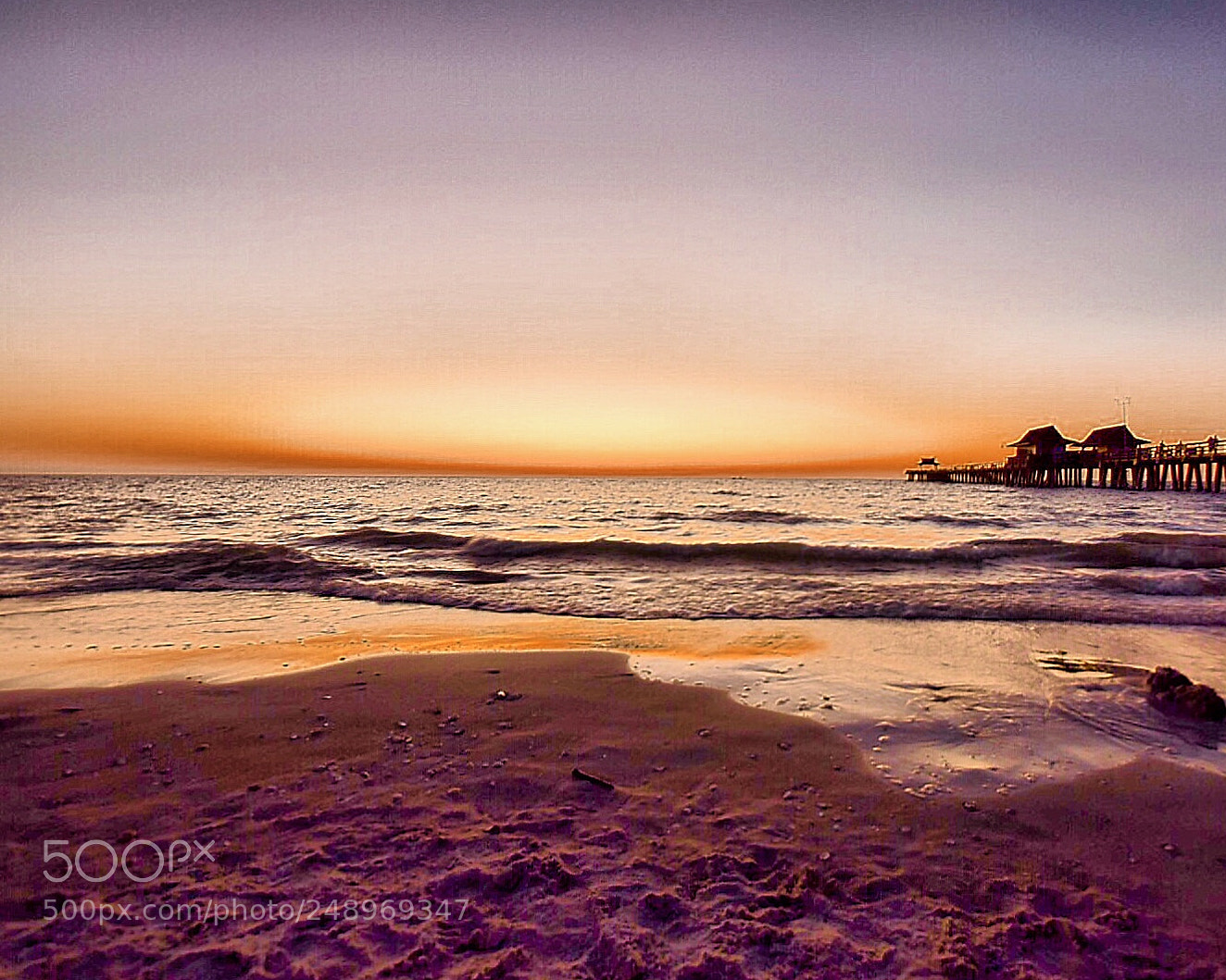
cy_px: 490
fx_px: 617
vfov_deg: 77.0
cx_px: 726
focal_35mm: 17
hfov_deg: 88.7
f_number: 5.6
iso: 100
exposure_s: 1/15
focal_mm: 10
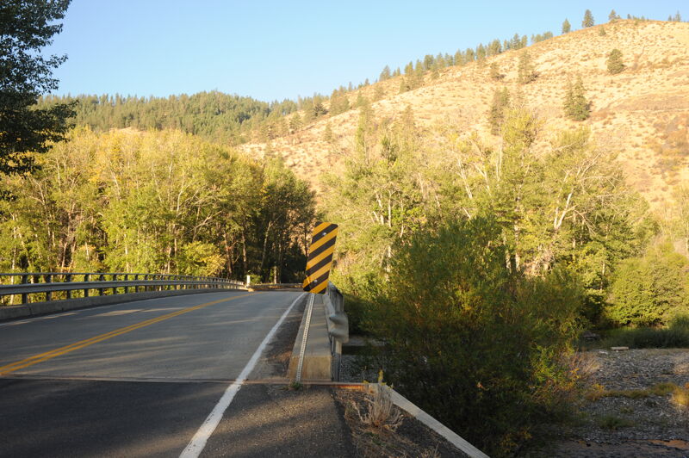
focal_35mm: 35
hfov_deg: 54.5
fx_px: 669
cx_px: 344
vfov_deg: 37.8
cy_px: 229
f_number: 10
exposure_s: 1/100
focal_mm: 35
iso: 320
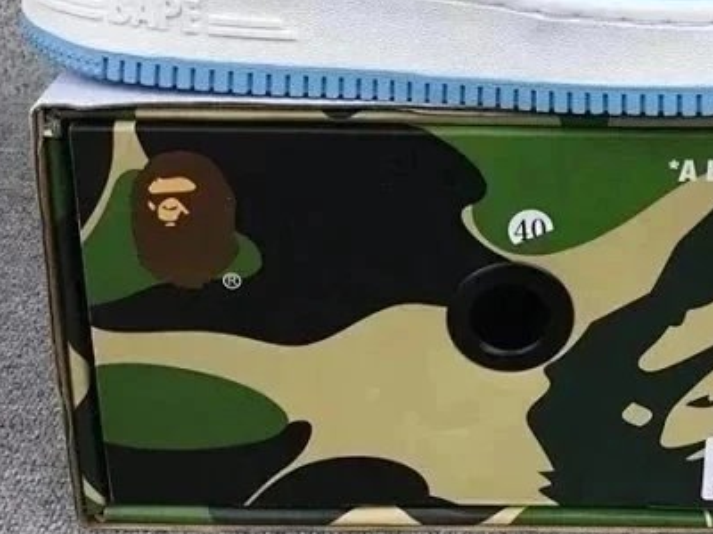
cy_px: 48
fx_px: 1277
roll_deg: -1.1
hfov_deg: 30.7
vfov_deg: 23.0
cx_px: 522
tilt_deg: -19.8
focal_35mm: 62
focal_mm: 3.3
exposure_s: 1/473
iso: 25
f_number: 2.4
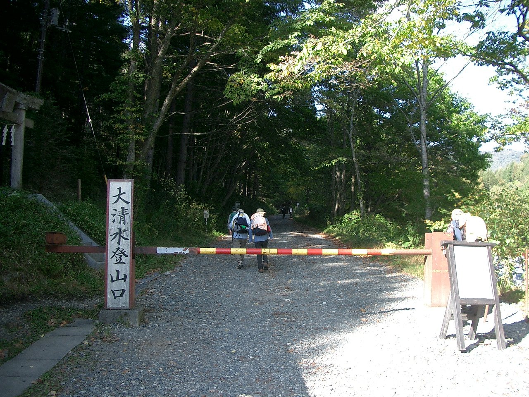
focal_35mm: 35
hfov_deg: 52.6
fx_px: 535
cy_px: 198
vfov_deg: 40.7
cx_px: 264
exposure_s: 1/160
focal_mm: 5.8
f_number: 2.6
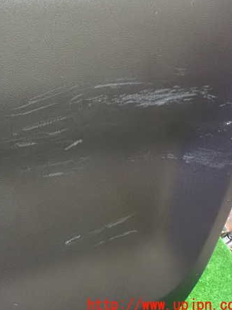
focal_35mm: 41
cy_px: 155
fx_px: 367
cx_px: 35
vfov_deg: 45.8
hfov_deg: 33.7
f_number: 2.3
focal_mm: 5.4
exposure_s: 1/30
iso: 1600
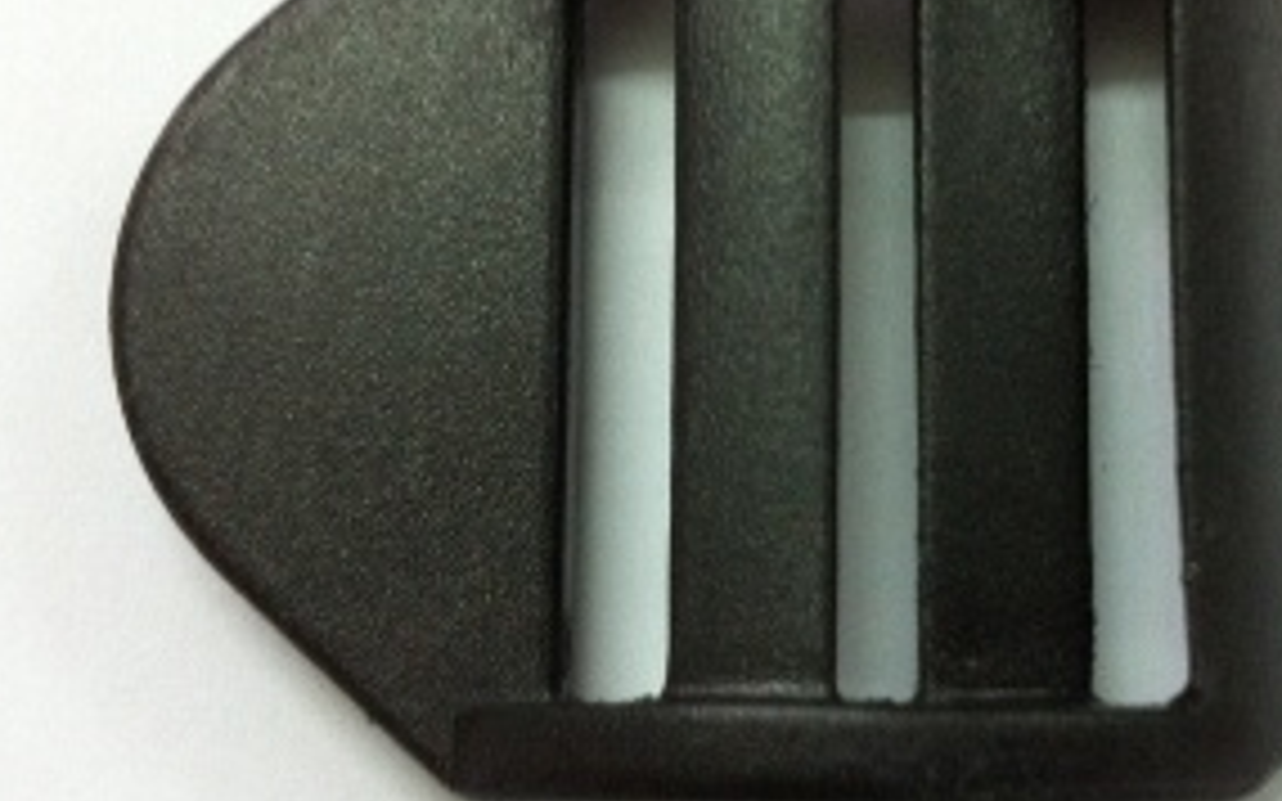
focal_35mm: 65
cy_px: 389
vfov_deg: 20.0
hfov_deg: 31.4
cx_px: 814
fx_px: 2271
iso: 125
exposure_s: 1/17
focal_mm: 3.85
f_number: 2.8
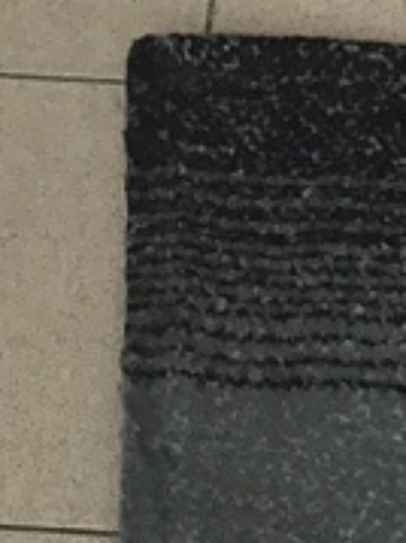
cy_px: 1119
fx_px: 1957
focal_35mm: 125
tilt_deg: -76.0
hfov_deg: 11.3
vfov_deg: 13.3
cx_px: 651
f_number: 1.8
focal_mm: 3.99
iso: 25
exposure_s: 1/50
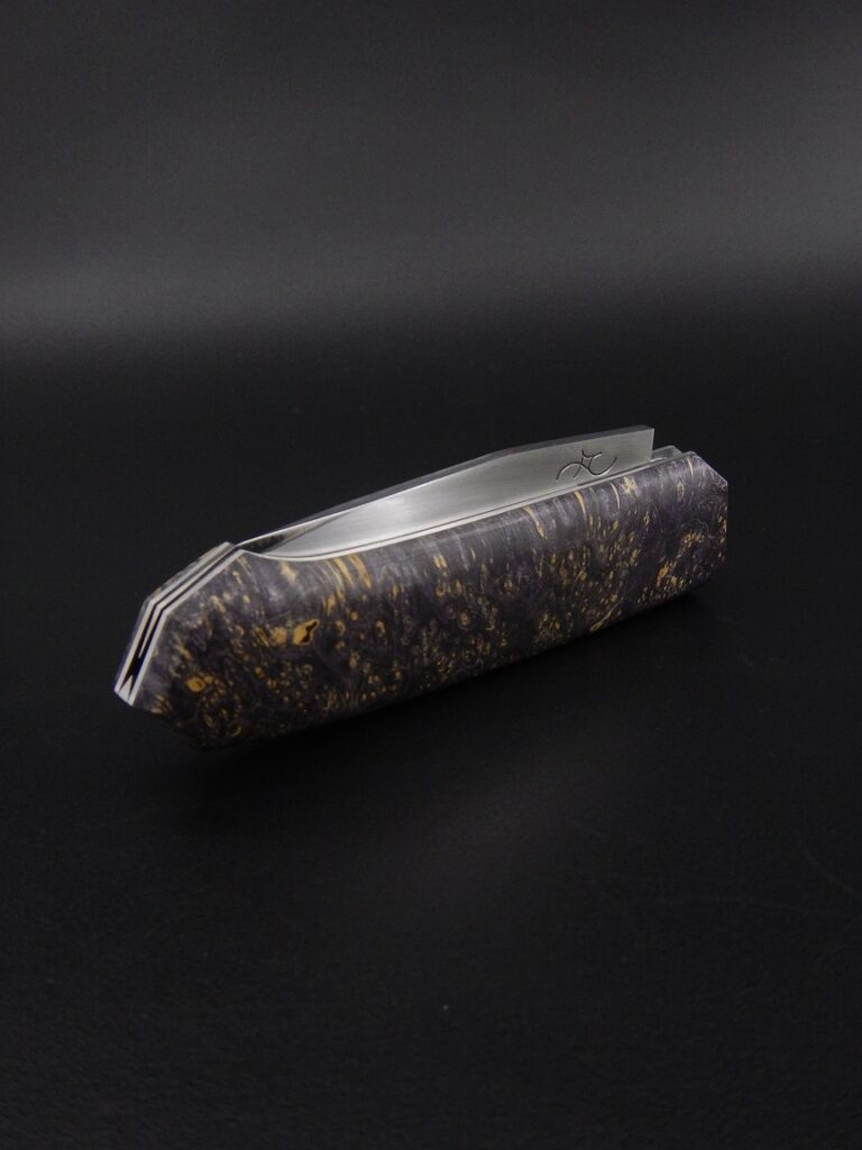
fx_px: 1295
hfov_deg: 36.8
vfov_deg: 47.9
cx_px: 431
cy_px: 575
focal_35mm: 39
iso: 400
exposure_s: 1/25
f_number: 4
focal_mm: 7
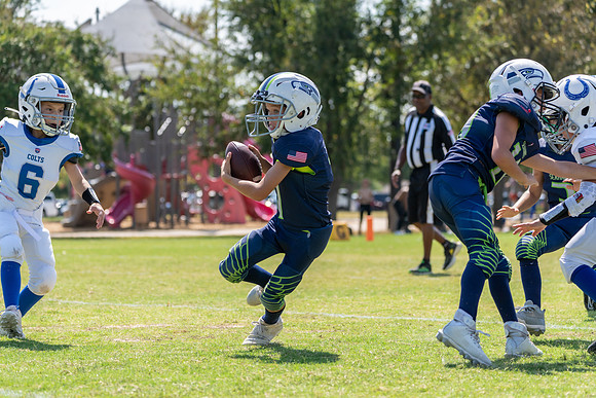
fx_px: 2335
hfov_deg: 14.5
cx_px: 298
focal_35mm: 141
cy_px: 199
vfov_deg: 9.7
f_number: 5
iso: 320
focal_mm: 141
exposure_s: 1/1250
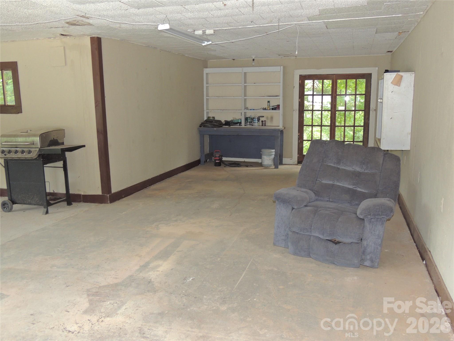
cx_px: 227
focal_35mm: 30
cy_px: 170
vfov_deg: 46.8
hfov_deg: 60.0
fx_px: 393
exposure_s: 1/30
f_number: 3.1
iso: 200
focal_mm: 5.3
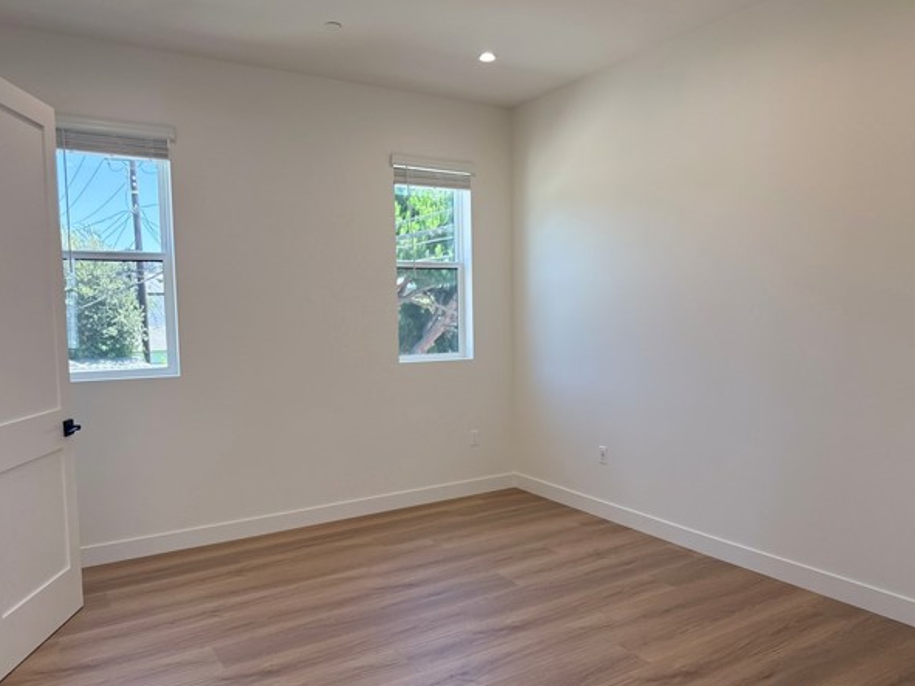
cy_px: 358
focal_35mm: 26
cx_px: 463
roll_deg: +0.5
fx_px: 687
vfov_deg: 53.0
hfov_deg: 67.3
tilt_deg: -3.6
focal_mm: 6.76
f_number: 1.78
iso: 100
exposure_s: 1/303
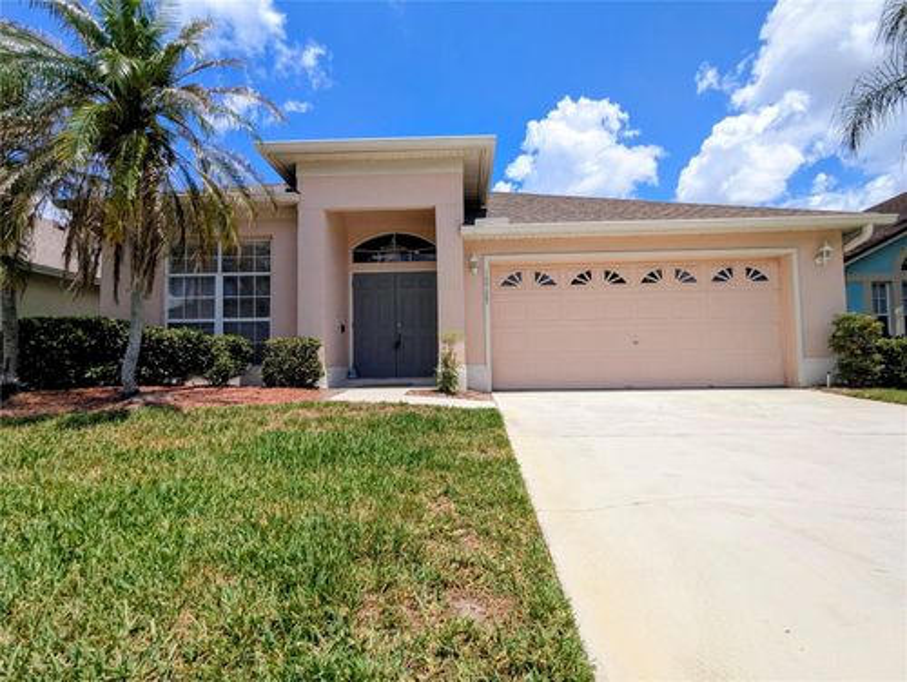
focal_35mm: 16
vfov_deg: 78.2
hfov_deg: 94.4
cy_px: 341
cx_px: 454
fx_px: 420
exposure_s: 1/2445
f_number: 2.2
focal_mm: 2.35
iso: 51
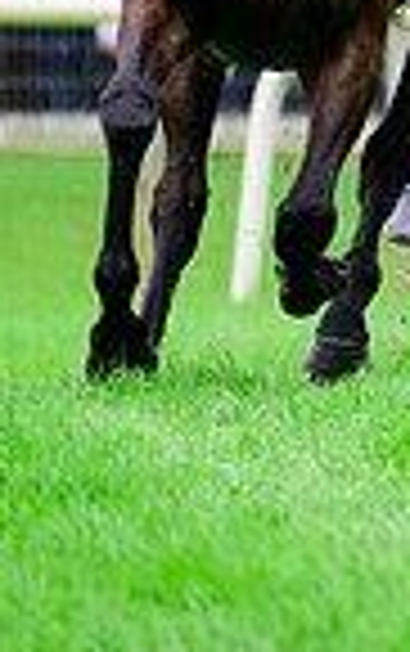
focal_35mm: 1263
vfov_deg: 1.7
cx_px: 1072
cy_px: -205
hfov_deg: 1.0
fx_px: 22513
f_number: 5.6
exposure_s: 1/1600
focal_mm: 310
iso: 1600
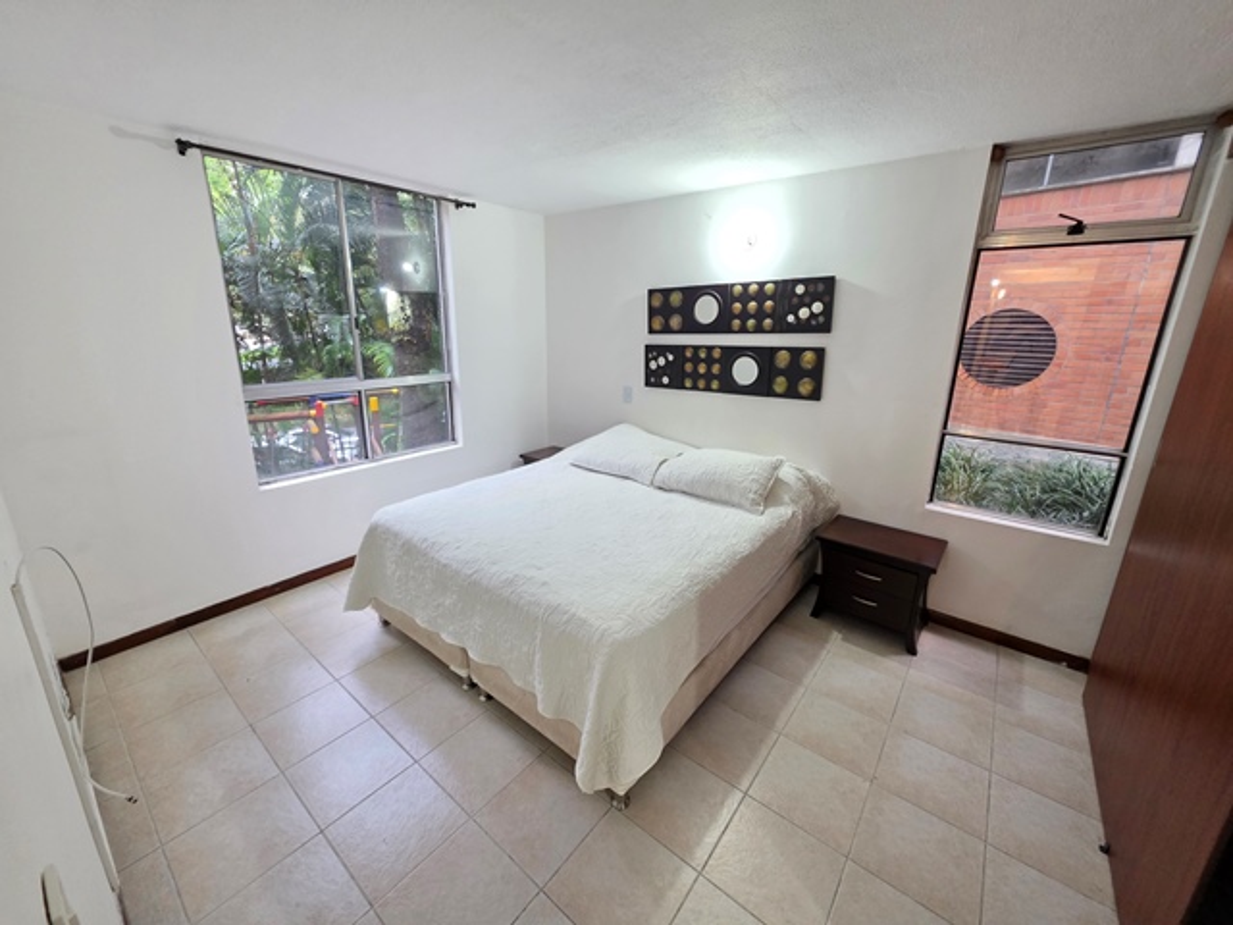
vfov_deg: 89.9
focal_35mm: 13
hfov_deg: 106.2
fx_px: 463
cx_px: 616
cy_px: 462
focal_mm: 2.2
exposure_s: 1/60
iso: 640
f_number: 1.9
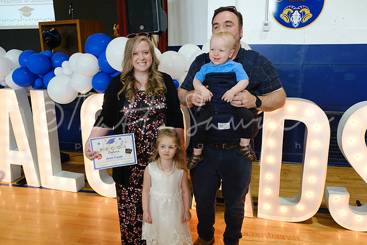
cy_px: 122
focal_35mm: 27
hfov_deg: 67.4
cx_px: 184
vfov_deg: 48.0
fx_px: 275
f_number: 4
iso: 1600
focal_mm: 18.2
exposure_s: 1/125
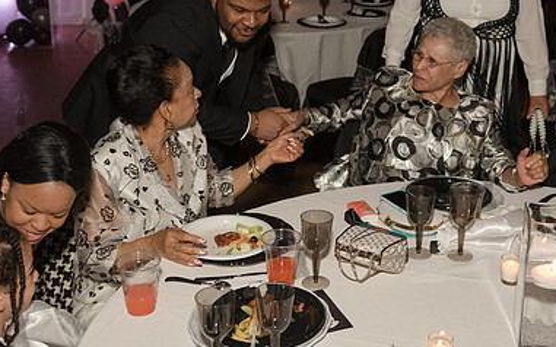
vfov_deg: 23.3
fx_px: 833
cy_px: 81
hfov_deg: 36.7
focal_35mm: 55
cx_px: 346
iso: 2000
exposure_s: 1/320
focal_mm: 32
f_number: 3.5
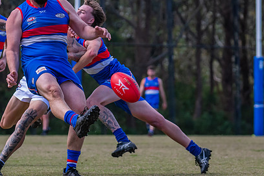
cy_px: 85
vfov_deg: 3.1
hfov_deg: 4.6
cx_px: 69
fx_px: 3277
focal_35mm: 447
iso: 800
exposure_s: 1/2000
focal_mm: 195
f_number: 5
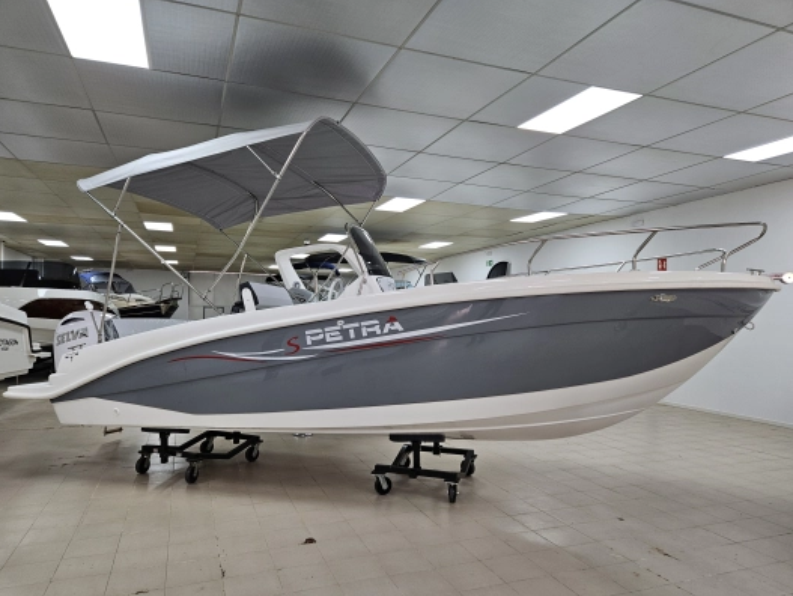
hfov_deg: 71.6
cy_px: 305
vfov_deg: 56.9
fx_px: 550
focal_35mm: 24
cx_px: 394
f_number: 1.8
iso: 64
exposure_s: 1/100
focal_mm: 5.4
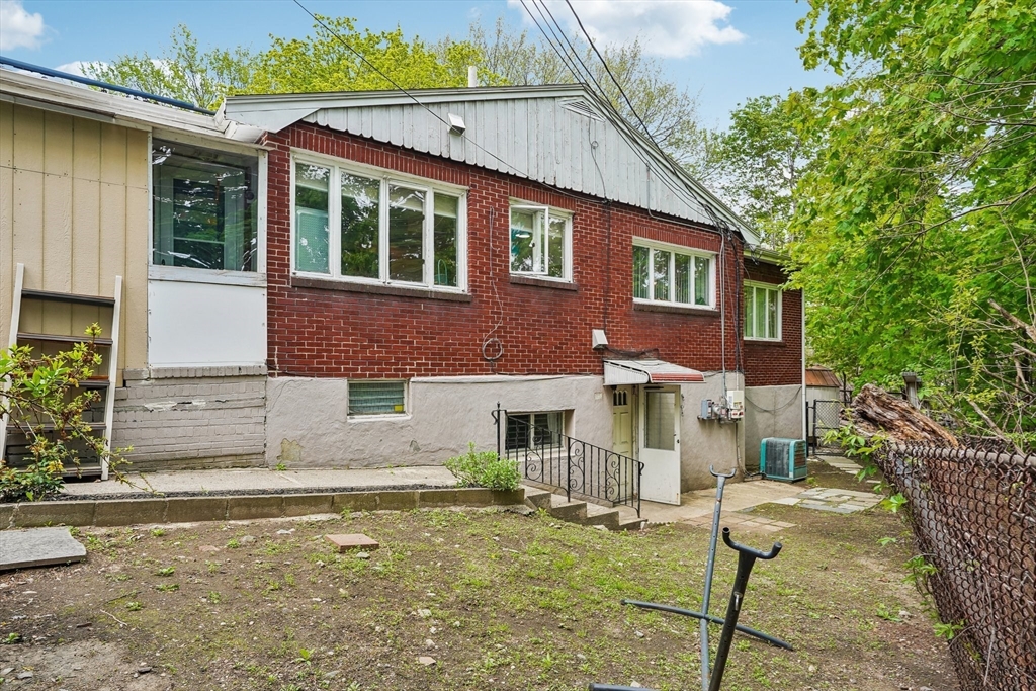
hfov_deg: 84.0
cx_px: 518
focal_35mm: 20
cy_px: 346
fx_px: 576
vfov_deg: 61.9
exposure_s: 1/30
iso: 100
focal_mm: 20
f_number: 9
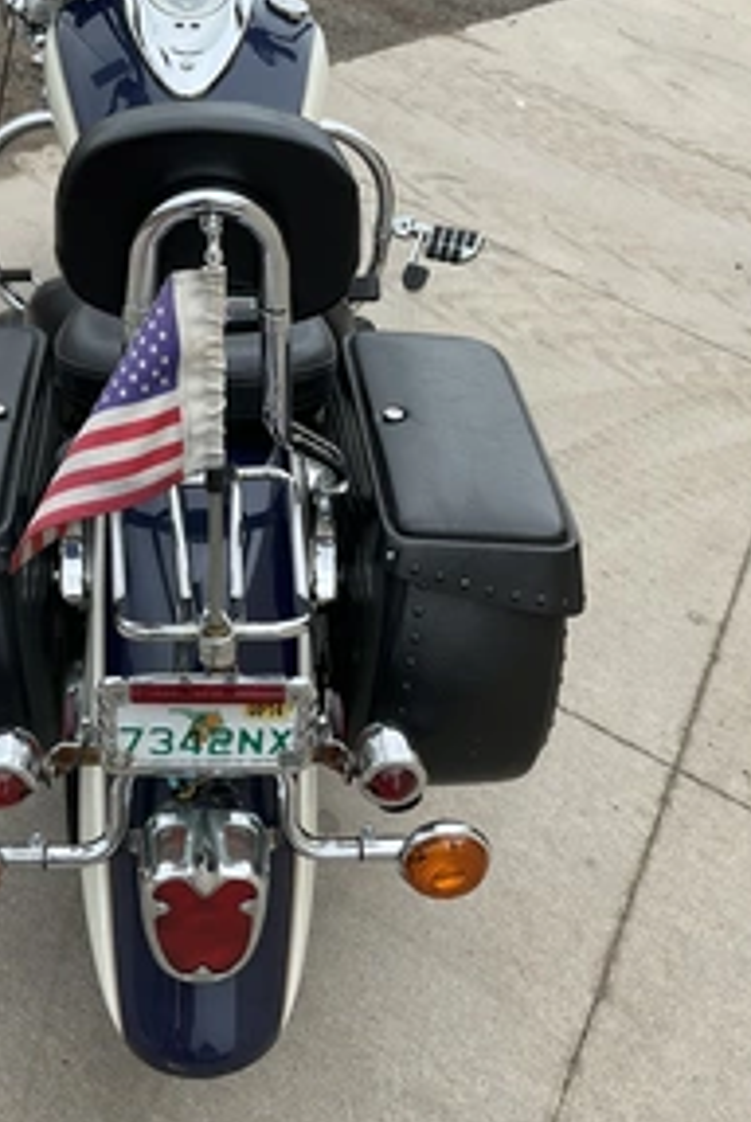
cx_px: 278
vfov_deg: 46.4
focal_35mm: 42
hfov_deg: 31.8
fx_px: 1311
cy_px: 567
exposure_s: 1/122
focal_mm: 3
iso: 16
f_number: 1.8
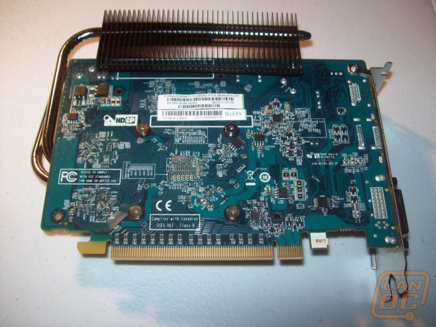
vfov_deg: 39.7
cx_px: 218
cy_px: 164
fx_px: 453
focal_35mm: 36
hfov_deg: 51.4
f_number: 2.7
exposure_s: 1/64
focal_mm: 6
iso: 80
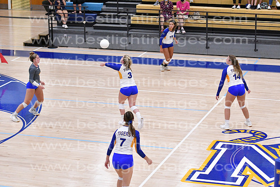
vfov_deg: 13.0
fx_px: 817
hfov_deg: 19.5
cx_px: 140
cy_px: 94
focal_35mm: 105
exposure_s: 1/1000
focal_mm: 70
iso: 6400
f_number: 3.2
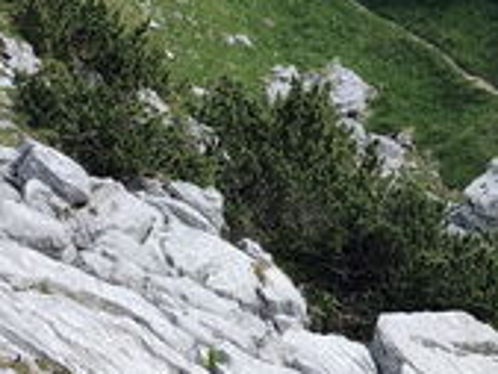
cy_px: -6
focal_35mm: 131
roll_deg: -2.2
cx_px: 545
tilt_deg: -11.2
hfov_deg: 14.7
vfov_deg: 11.2
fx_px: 1886
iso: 20
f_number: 1.8
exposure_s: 1/1043
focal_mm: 3.99
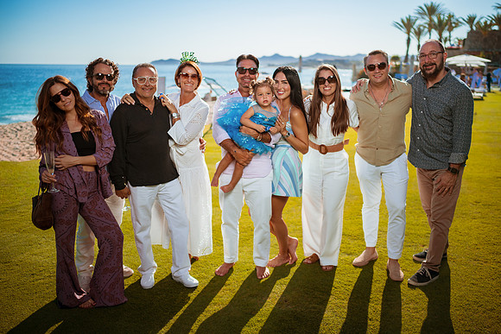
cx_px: 250
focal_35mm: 35
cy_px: 167
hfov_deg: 54.4
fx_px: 487
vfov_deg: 37.9
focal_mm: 35
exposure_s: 1/6400
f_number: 1.8
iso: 100
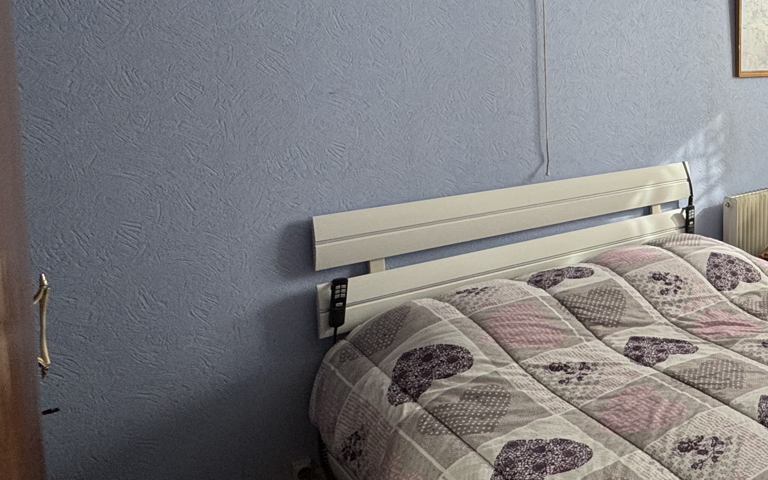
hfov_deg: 45.6
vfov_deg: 35.1
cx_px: 787
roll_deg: -0.1
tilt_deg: -3.3
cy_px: 92
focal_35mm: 35
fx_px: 732
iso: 64
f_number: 2.2
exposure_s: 1/99
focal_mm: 2.22
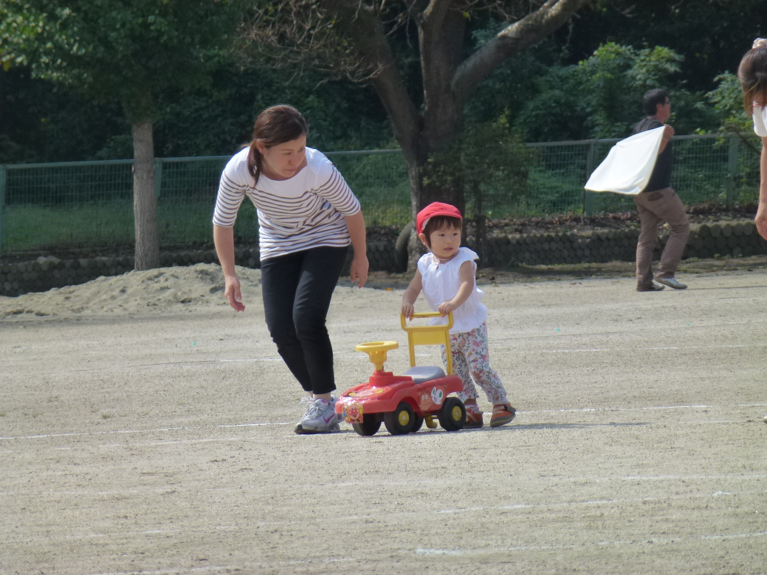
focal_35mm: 384
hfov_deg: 5.2
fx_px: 8508
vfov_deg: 3.9
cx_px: 384
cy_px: 288
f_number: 5.9
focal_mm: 68.8
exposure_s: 1/500
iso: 160
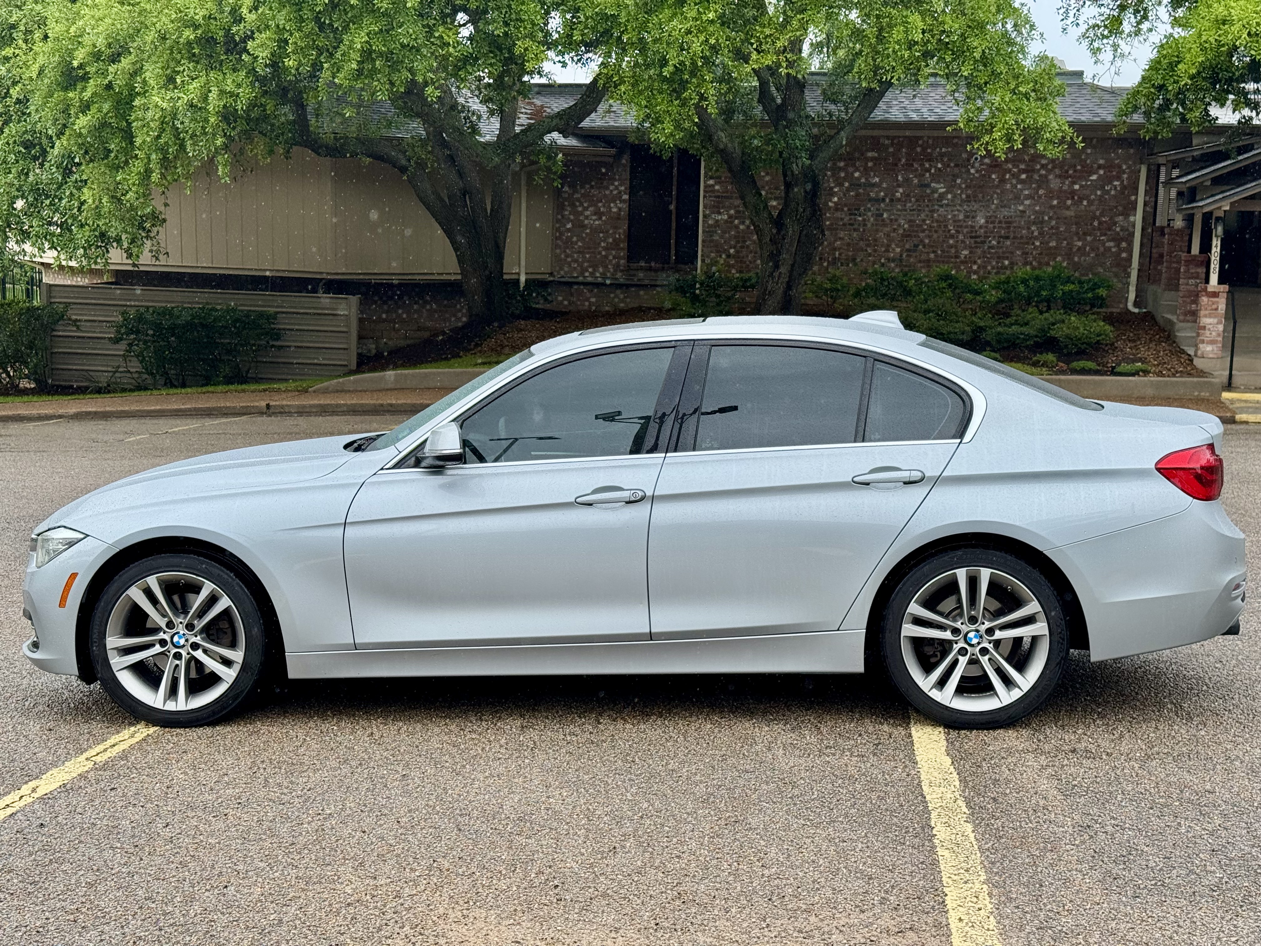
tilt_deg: -9.0
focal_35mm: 48
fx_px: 1749
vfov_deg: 30.3
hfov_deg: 39.7
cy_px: 473
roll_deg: -2.3
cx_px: 630
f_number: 1.78
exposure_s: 1/1458
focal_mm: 6.76
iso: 64
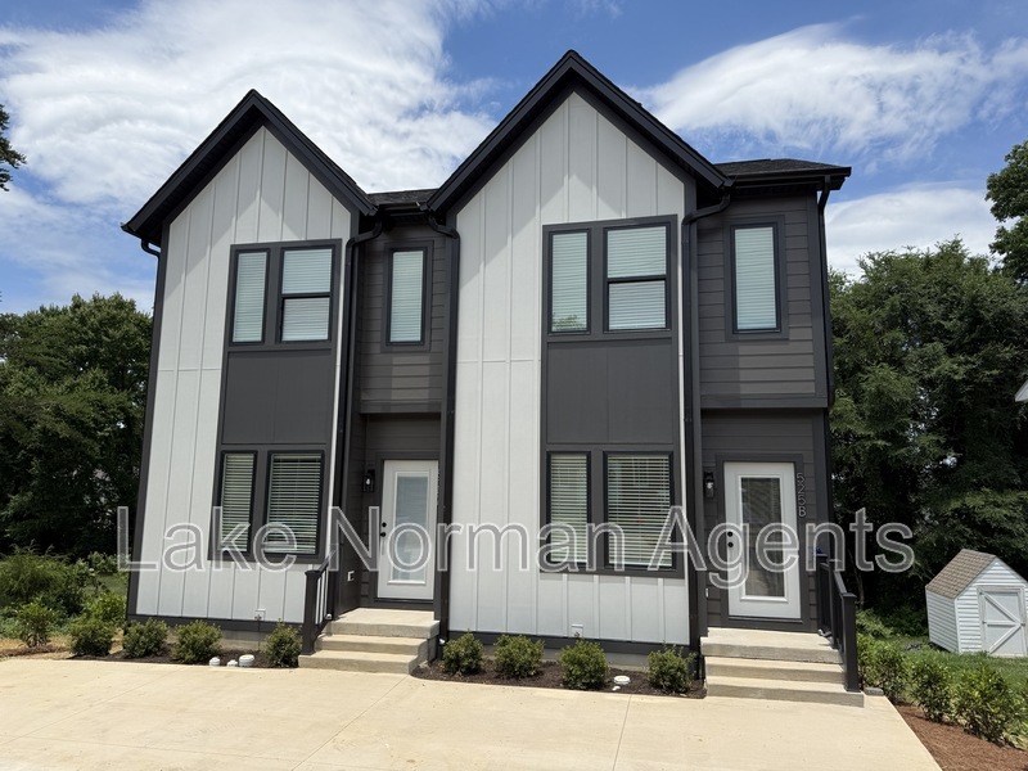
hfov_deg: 71.6
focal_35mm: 24
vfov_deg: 56.8
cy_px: 386
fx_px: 713
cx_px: 514
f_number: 1.78
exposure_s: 1/5714
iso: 80
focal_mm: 6.76
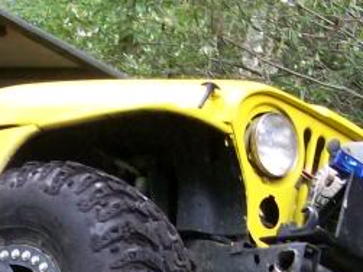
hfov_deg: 13.2
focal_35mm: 147
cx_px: -7
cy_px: 294
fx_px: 1541
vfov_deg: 10.0
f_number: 2.7
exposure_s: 1/37.8
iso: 80
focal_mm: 6
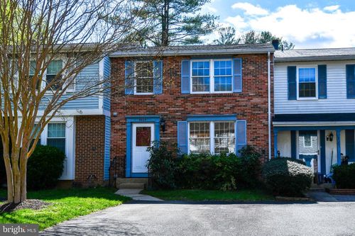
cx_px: 178
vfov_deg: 43.6
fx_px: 296
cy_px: 118
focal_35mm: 30
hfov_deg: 61.9
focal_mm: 20
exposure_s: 1/320
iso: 100
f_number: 9
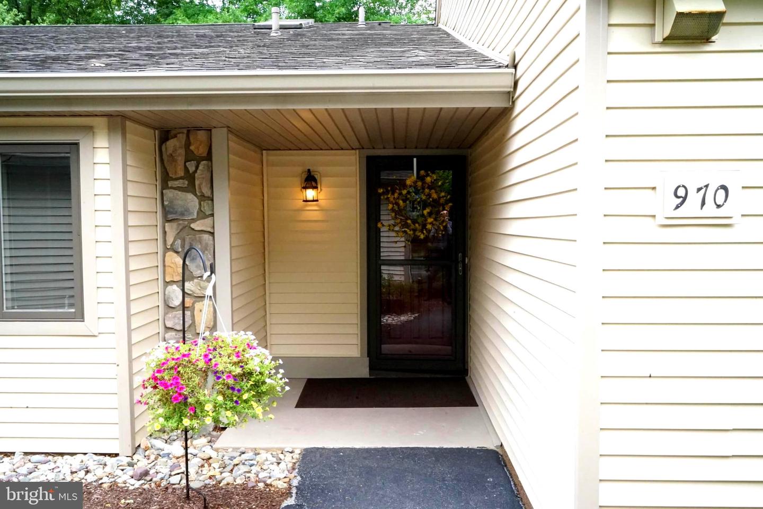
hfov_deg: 61.9
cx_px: 382
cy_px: 254
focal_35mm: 30
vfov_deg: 43.6
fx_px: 636
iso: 4000
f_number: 22
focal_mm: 30
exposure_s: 1/60
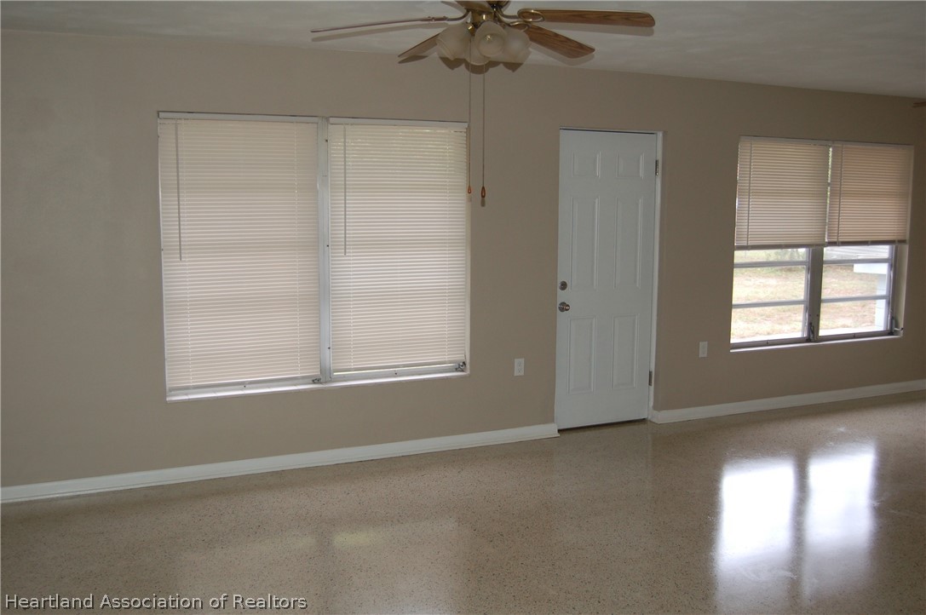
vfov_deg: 38.3
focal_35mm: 34
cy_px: 308
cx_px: 463
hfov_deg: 55.2
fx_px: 886
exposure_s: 1/60
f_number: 3.8
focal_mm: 23
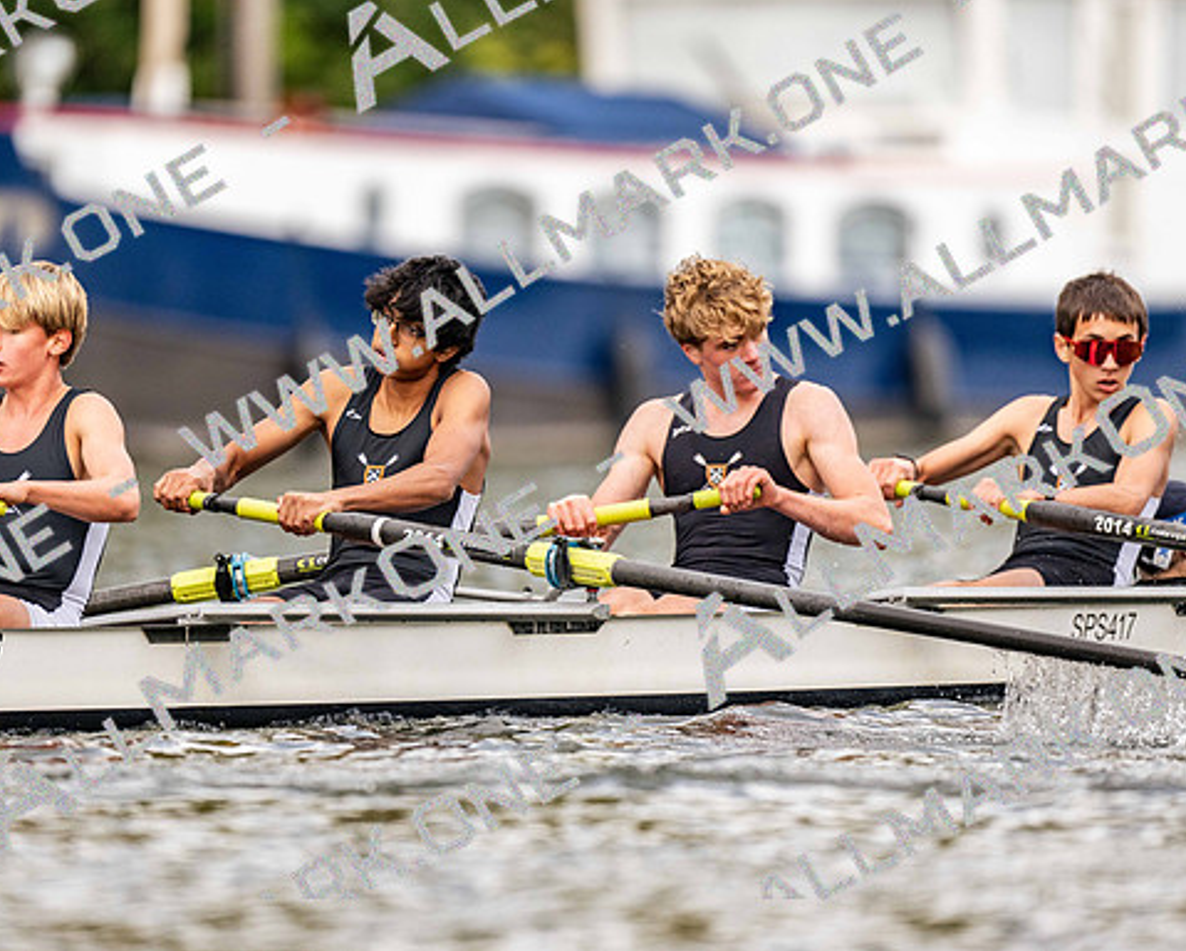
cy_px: 476
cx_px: 483
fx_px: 23923
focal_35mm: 681
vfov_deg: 2.3
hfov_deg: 2.8
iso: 1000
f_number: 4
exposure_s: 1/2500
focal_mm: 600
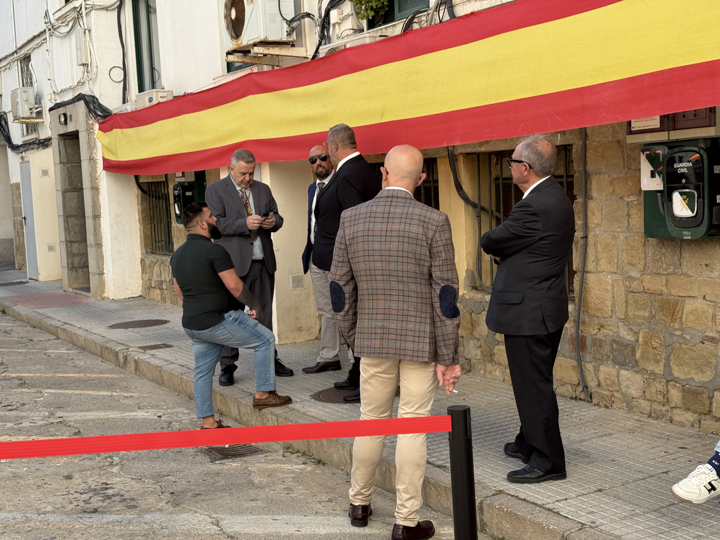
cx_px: 360
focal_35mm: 48
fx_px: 998
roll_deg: +1.8
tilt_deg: -4.7
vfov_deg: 30.3
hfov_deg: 39.7
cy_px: 270
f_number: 1.78
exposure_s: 1/1285
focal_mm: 6.76
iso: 64
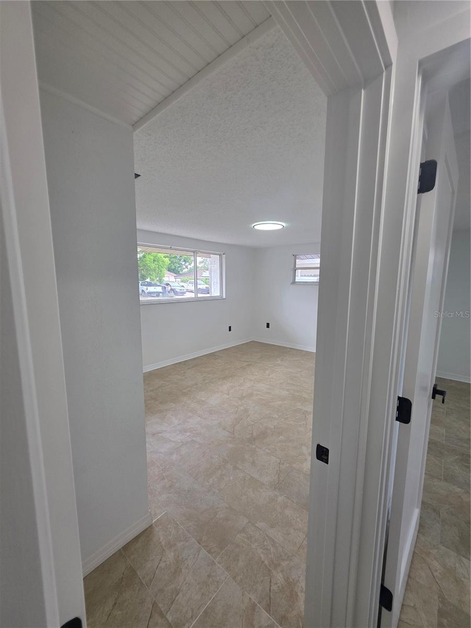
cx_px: 236
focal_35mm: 13
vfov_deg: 106.2
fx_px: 236
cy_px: 314
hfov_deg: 89.9
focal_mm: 2.2
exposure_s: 1/120
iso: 100
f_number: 1.9
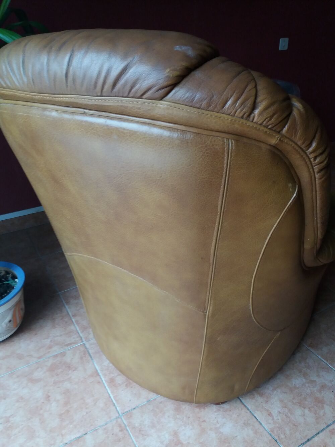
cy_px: 224
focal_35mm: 28
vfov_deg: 63.4
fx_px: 361
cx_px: 168
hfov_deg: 49.8
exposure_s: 1/33
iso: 125
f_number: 1.9
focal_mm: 3.7
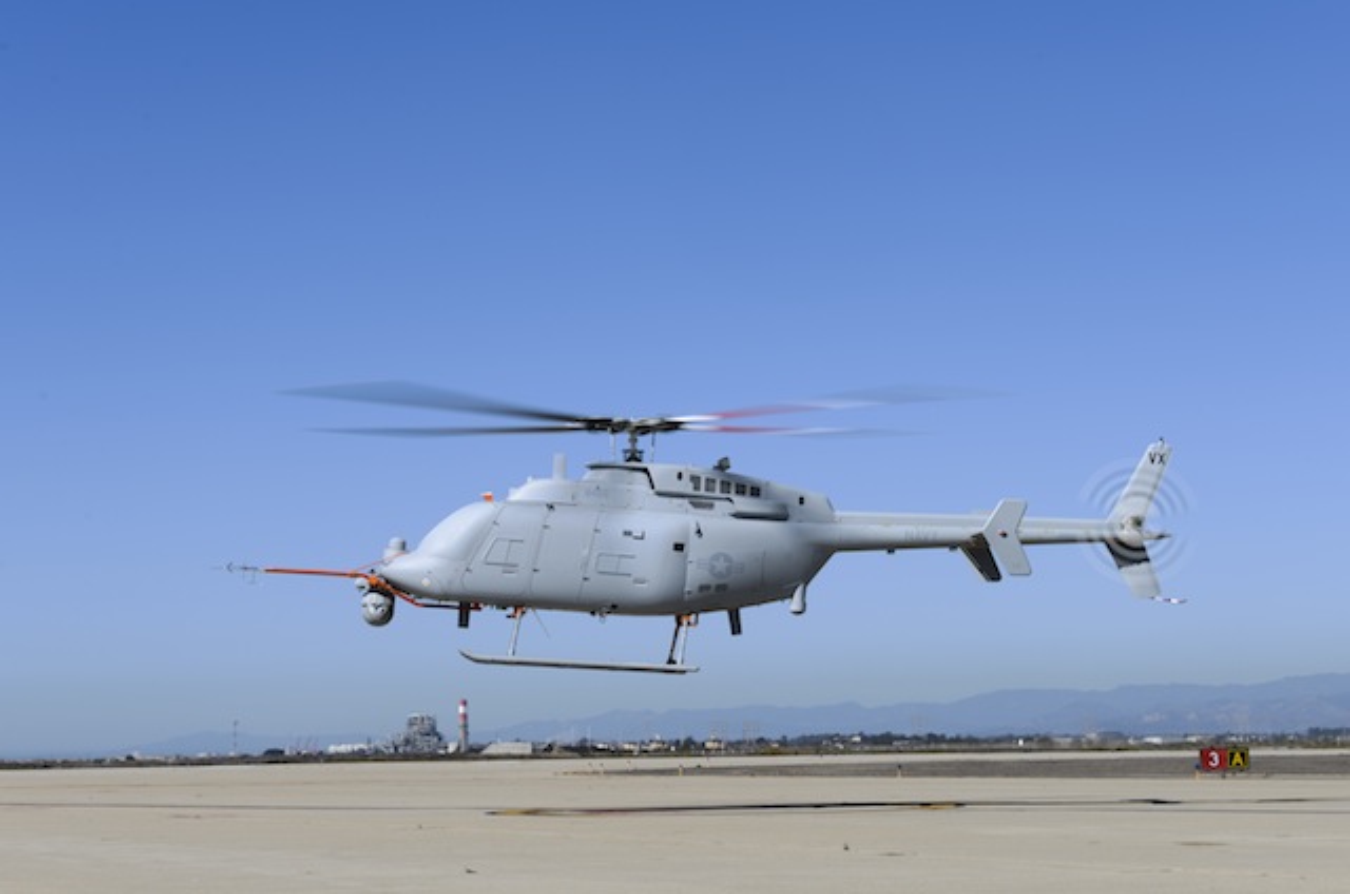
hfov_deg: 28.9
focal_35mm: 70
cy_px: 447
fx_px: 2620
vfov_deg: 19.4
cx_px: 675
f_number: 13
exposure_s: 1/100
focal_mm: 70
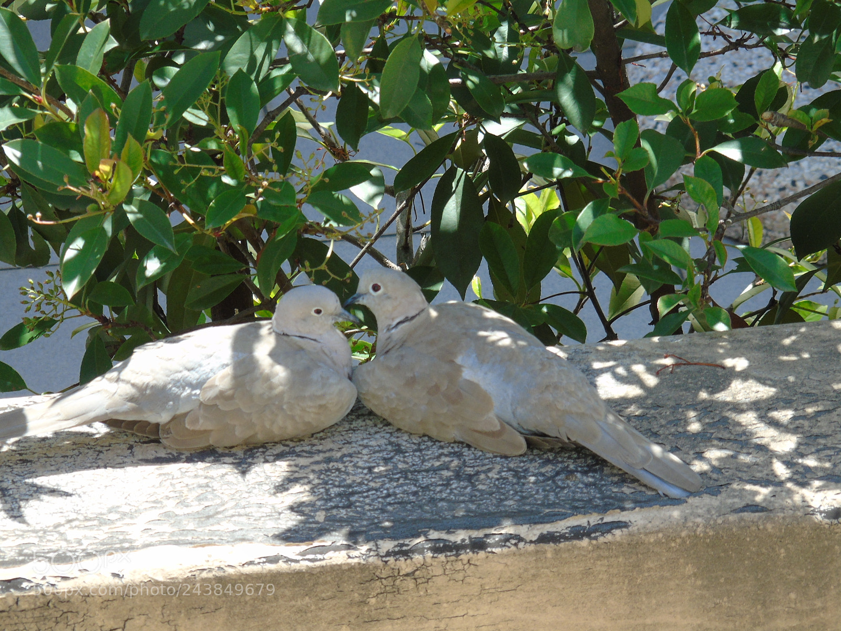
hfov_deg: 3.6
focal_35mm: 549
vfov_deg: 2.7
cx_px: 420
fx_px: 13338
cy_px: 316
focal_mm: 98
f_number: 5.7
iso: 100
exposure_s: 1/125
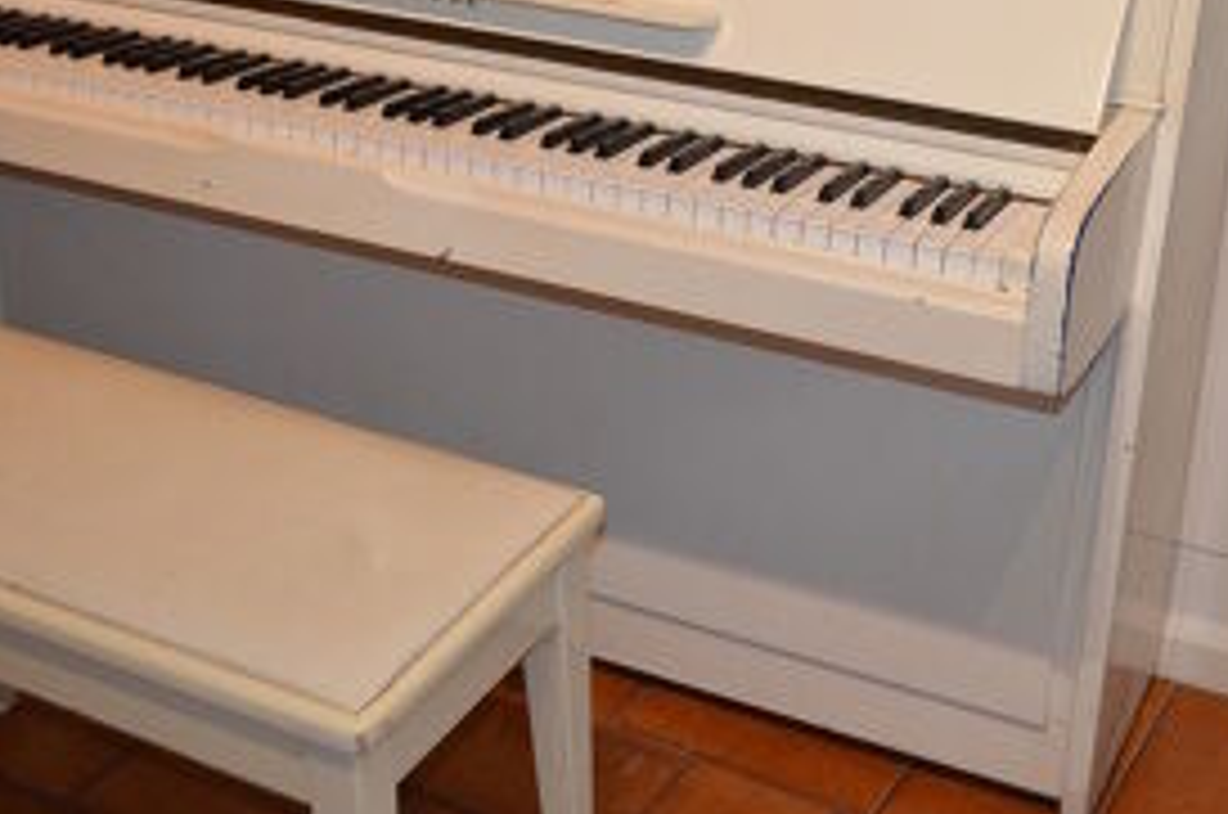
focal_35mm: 58
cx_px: 643
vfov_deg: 23.0
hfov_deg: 34.5
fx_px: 1975
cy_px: 171
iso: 800
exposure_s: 1/60
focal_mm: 22
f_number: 3.8
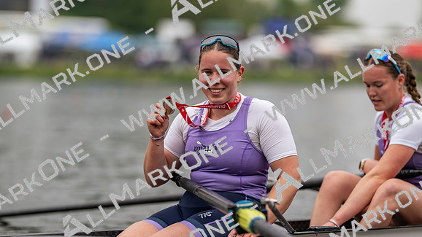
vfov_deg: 8.5
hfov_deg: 15.1
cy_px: 134
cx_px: 211
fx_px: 1589
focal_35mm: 142
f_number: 1.8
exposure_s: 1/1600
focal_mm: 135
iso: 64
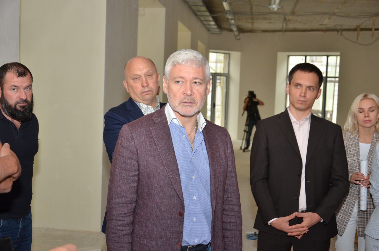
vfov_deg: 27.9
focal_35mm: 48
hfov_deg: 41.2
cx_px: 190
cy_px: 126
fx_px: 504
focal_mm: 32
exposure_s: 1/250
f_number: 4.2
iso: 800
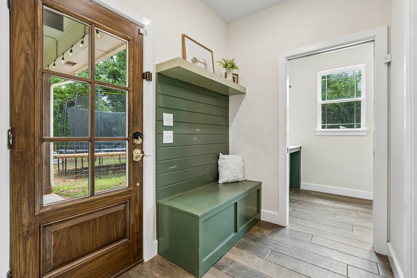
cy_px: 139
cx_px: 208
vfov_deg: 73.7
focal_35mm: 16
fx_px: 185
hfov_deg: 96.7
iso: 200
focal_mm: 16
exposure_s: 1/50
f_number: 8
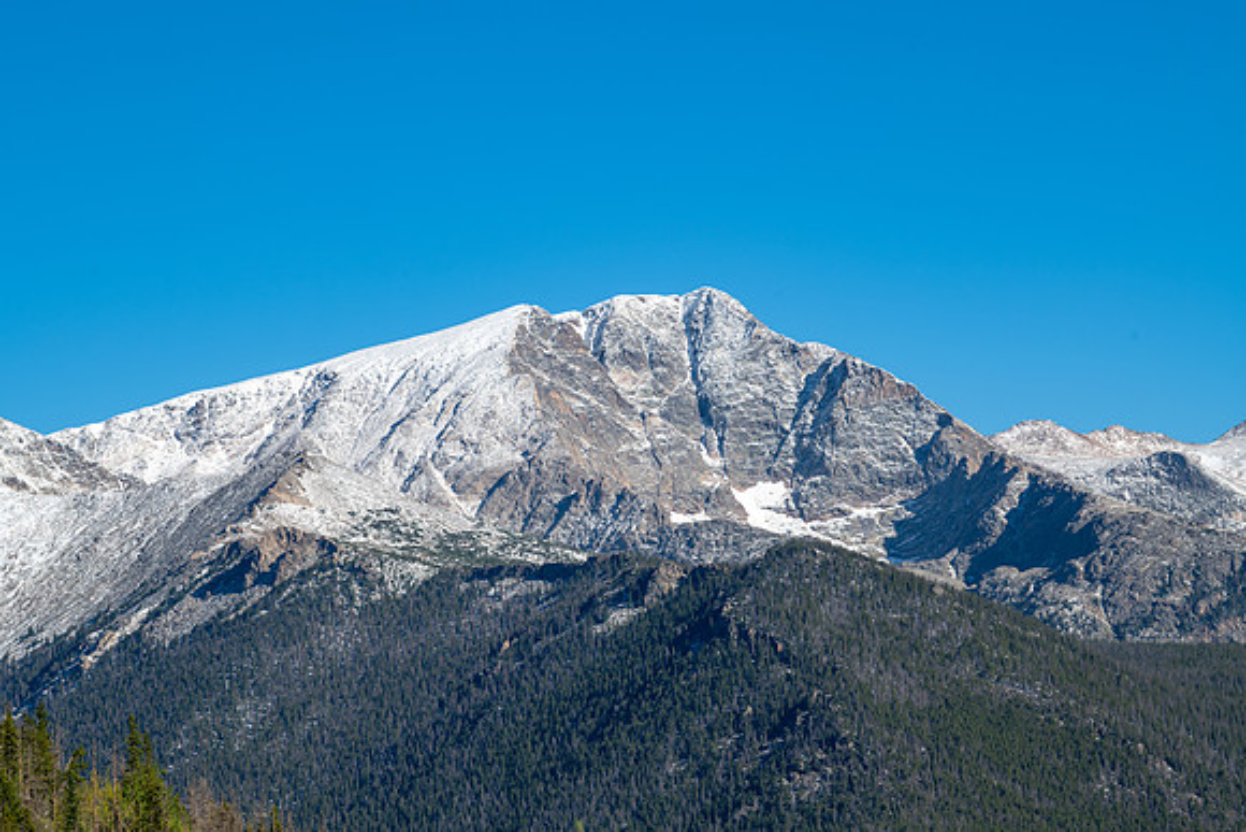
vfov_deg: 9.5
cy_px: 416
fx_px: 5020
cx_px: 623
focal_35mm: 145
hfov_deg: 14.2
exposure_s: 1/160
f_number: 10
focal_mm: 145
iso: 64
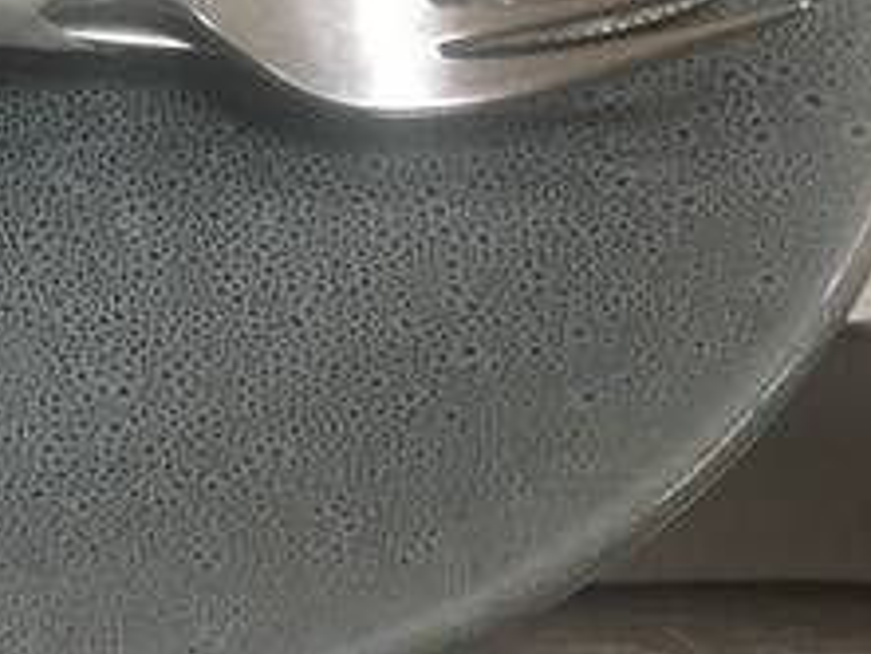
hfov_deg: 22.8
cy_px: -209
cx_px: -233
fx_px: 1939
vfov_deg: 17.9
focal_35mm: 77
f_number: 2.2
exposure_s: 1/33
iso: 160
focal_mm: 4.15
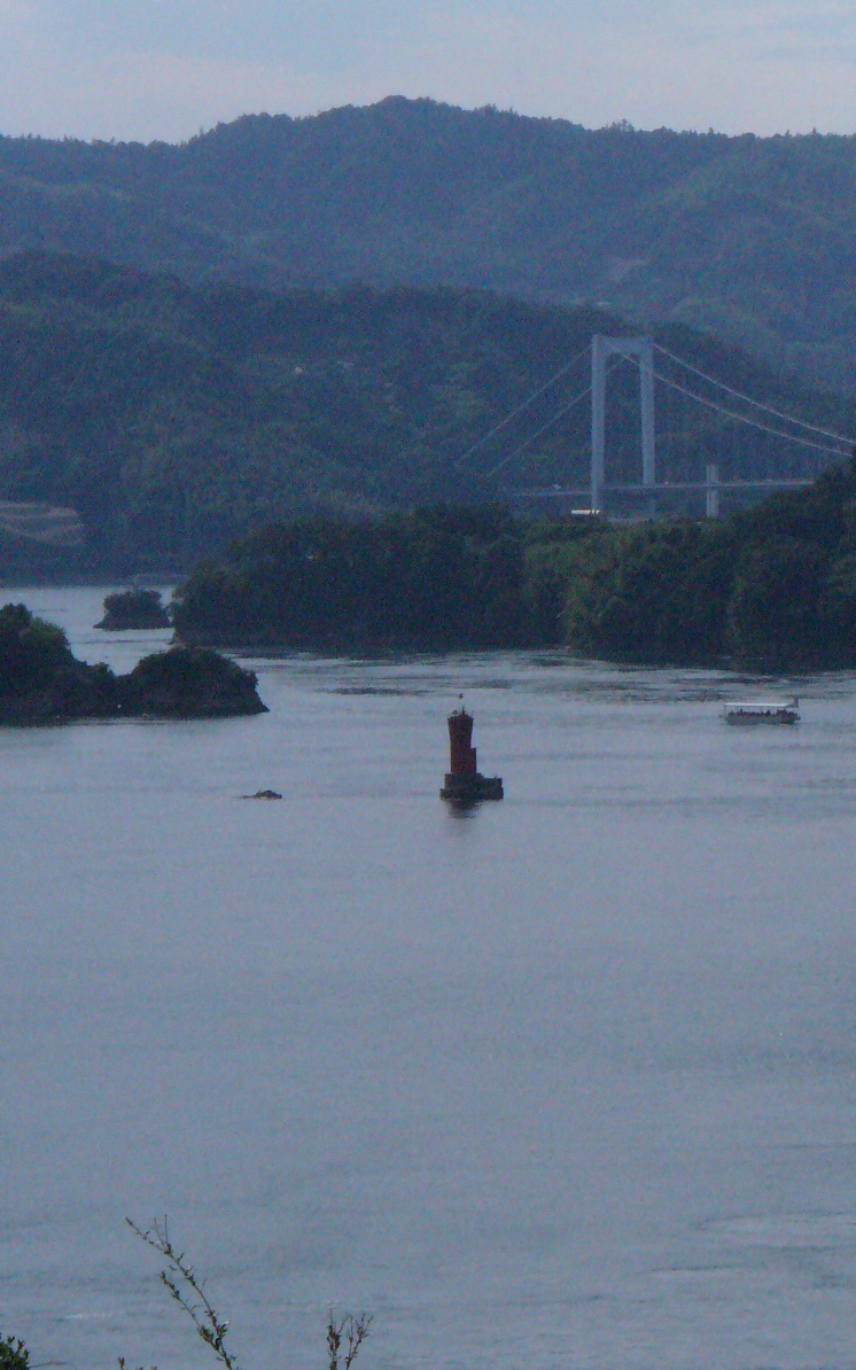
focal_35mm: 196
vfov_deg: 10.7
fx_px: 7318
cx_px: 675
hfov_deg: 6.7
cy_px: 686
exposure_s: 1/2000
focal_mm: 22.7
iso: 400
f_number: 7.6
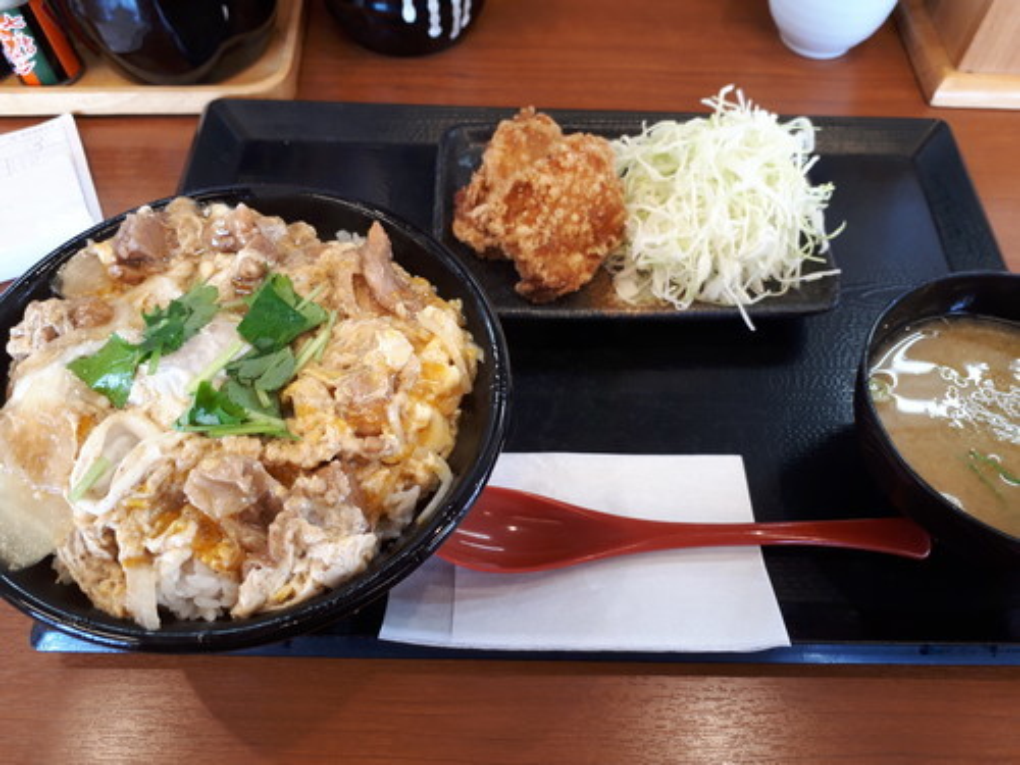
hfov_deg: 65.3
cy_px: 382
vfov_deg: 51.4
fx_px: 796
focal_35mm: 27
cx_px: 510
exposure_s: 1/33
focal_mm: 3.6
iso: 50
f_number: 1.9
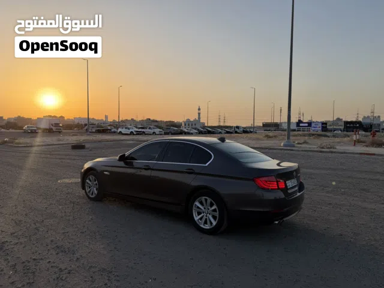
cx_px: 192
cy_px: 144
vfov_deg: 56.8
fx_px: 266
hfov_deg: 71.6
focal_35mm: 24
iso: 80
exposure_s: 1/2611
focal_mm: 6.76
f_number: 1.78
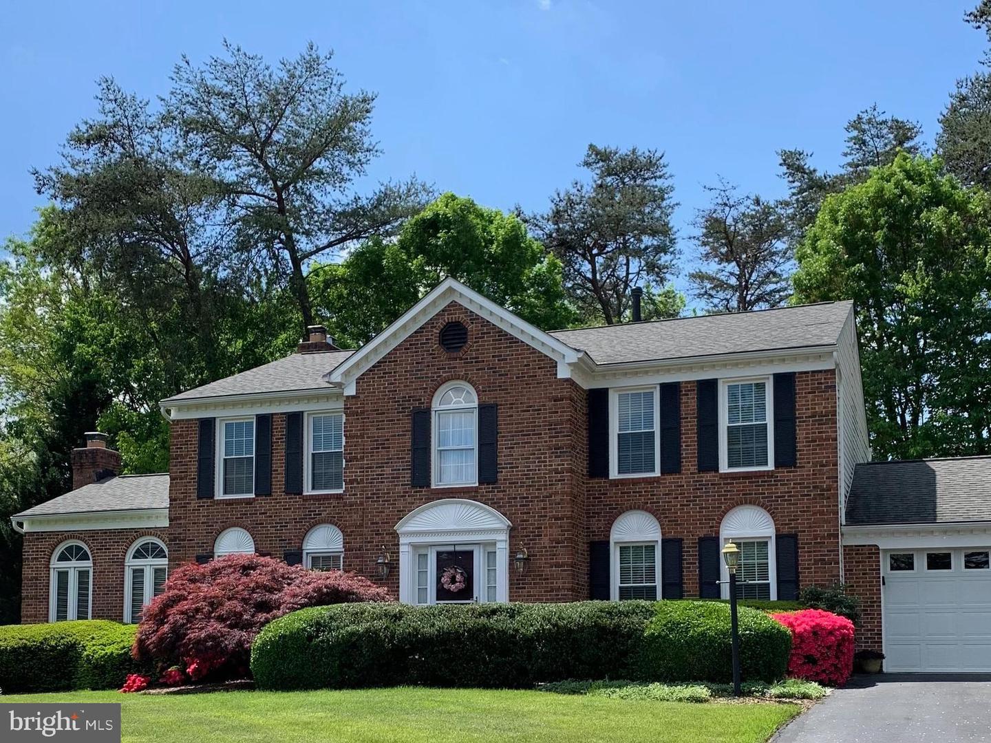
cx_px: 496
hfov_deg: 67.3
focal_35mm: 26
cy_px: 372
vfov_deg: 53.1
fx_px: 744
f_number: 1.8
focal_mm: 4.25
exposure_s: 1/1845
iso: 25
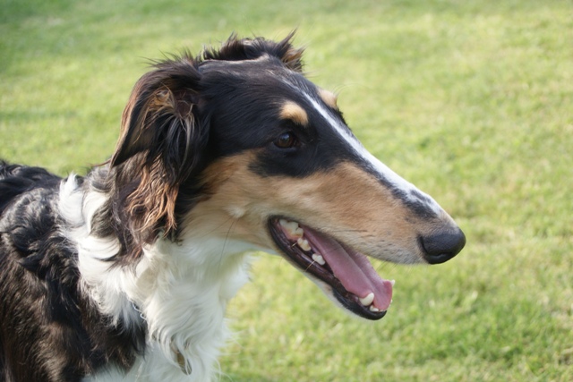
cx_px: 286
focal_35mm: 75
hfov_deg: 27.0
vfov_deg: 18.2
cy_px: 191
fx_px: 1194
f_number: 5.6
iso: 200
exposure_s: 1/160
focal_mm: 50
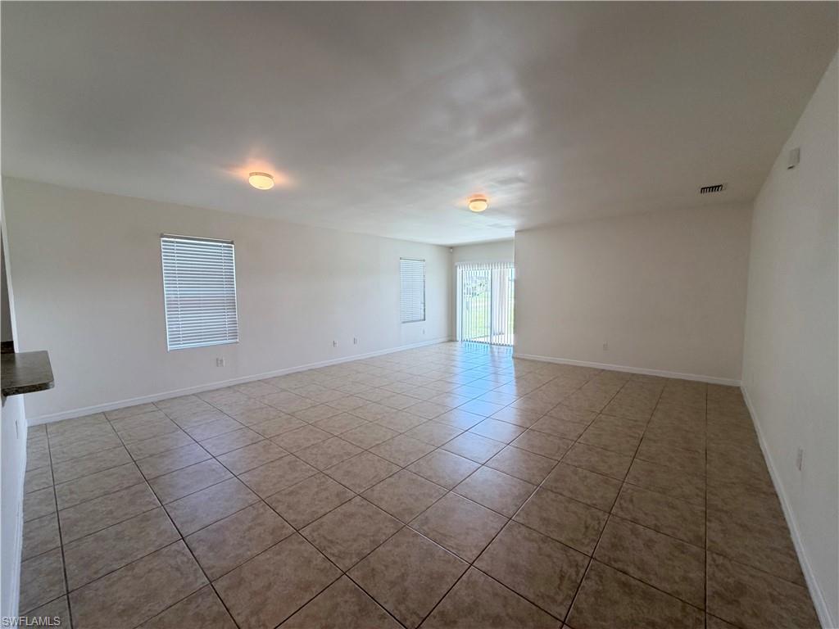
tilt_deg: -4.6
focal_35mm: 14
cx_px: 420
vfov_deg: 85.7
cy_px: 314
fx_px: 339
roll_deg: +0.7
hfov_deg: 102.1
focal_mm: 2.22
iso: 160
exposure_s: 1/120
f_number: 2.2
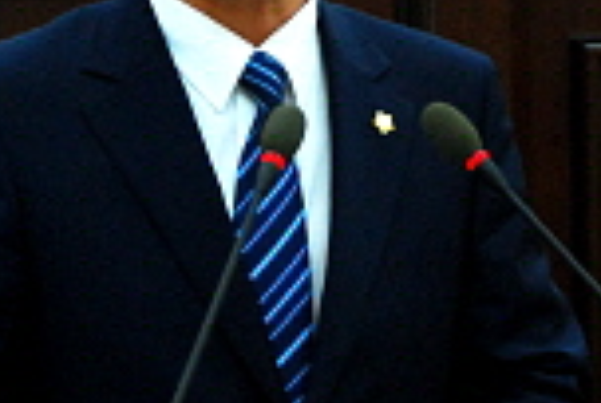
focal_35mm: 667
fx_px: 11151
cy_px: 38
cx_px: 308
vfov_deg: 2.1
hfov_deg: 3.1
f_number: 5.6
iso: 1250
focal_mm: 135
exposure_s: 1/30
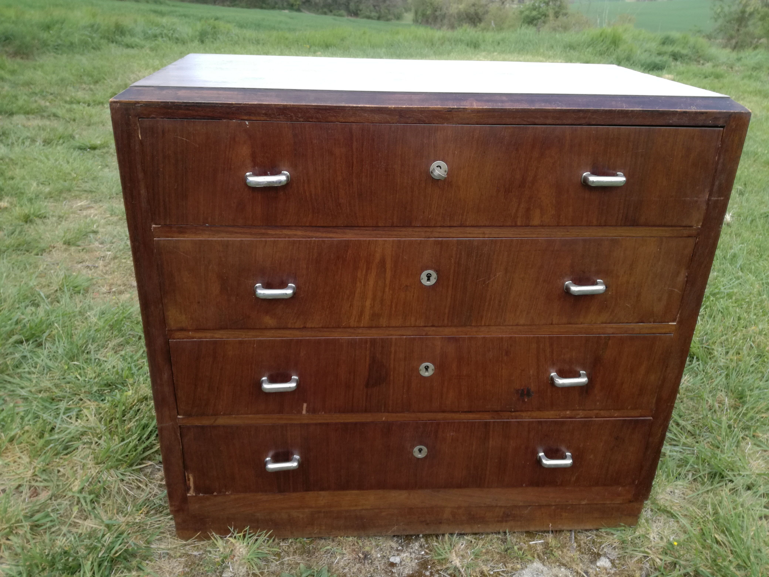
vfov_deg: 51.4
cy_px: 288
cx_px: 384
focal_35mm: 27
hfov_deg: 65.3
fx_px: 600
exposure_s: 1/152
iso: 50
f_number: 2
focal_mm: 3.79
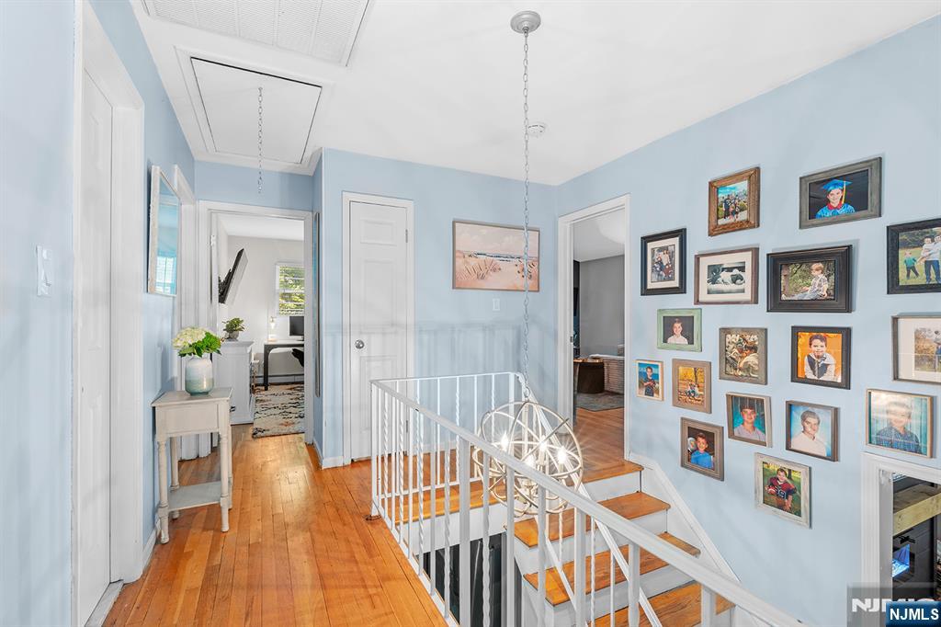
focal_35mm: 16
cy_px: 314
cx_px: 470
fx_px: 418
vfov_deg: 73.7
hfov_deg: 96.8
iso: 100
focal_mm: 16
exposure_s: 1.6
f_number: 8
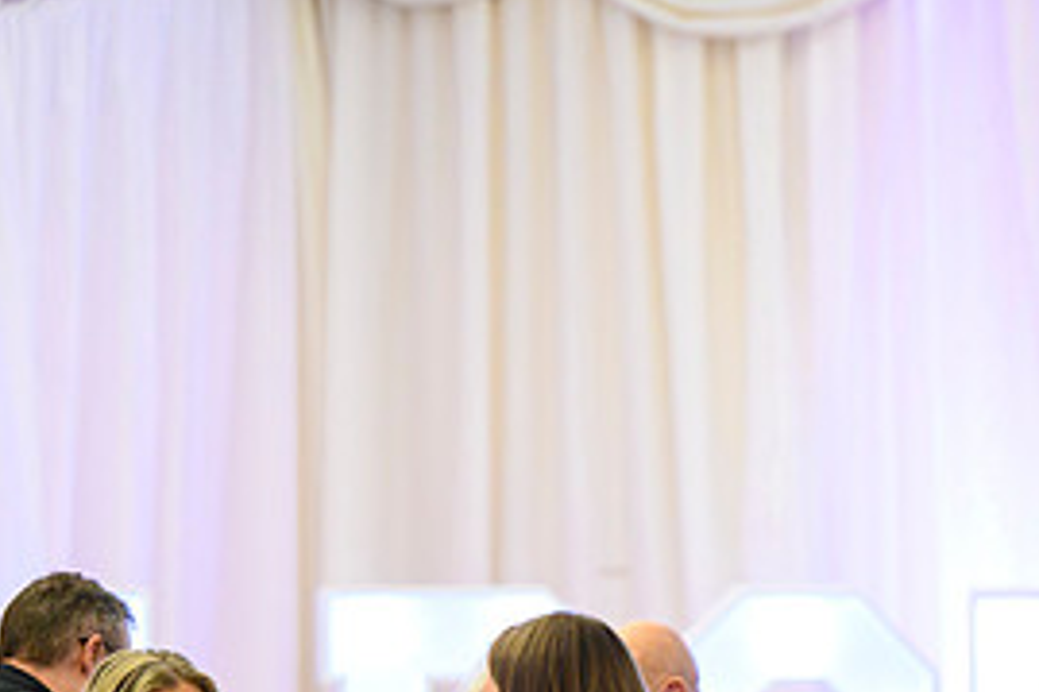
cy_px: 615
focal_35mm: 293
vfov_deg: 4.7
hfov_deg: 7.0
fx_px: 8451
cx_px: 830
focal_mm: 135
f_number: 2.8
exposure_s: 1/200
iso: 6400
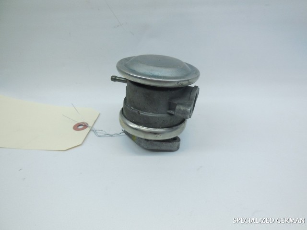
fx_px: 222
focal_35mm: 25
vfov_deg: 54.9
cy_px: 115
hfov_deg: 69.4
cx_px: 154
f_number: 3.1
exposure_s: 1/250
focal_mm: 4.5
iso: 250
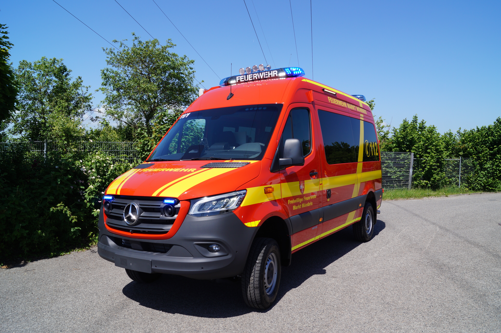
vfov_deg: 47.9
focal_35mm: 27
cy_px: 166
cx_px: 250
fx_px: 375
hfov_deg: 67.4
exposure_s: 1/200
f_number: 10
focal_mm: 18
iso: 100
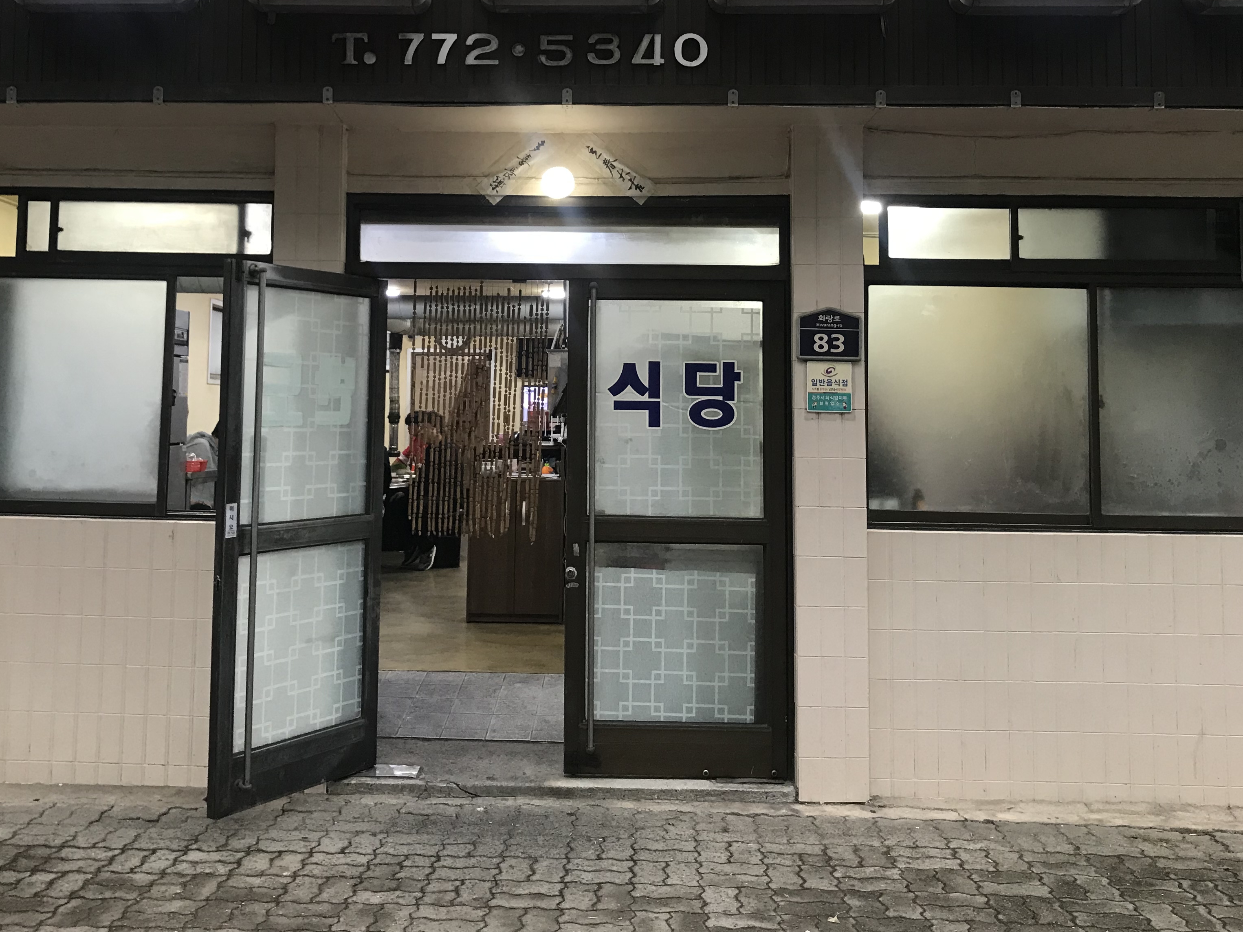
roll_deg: -1.7
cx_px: 567
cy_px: 323
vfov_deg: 38.3
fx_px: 1329
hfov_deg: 50.1
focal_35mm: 37
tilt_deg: +3.3
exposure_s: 1/30
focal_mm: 3.99
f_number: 1.8
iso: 32
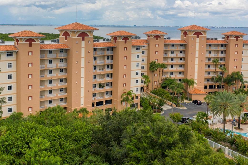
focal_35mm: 43
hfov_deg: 44.6
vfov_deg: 30.8
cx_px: 76
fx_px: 296
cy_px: 51
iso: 100
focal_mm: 10.26
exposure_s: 1/240
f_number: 4
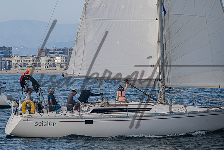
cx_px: 83
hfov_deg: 8.9
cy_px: 62
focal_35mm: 232
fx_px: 1446
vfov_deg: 5.9
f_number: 6.3
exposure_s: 1/800
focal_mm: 175
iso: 400
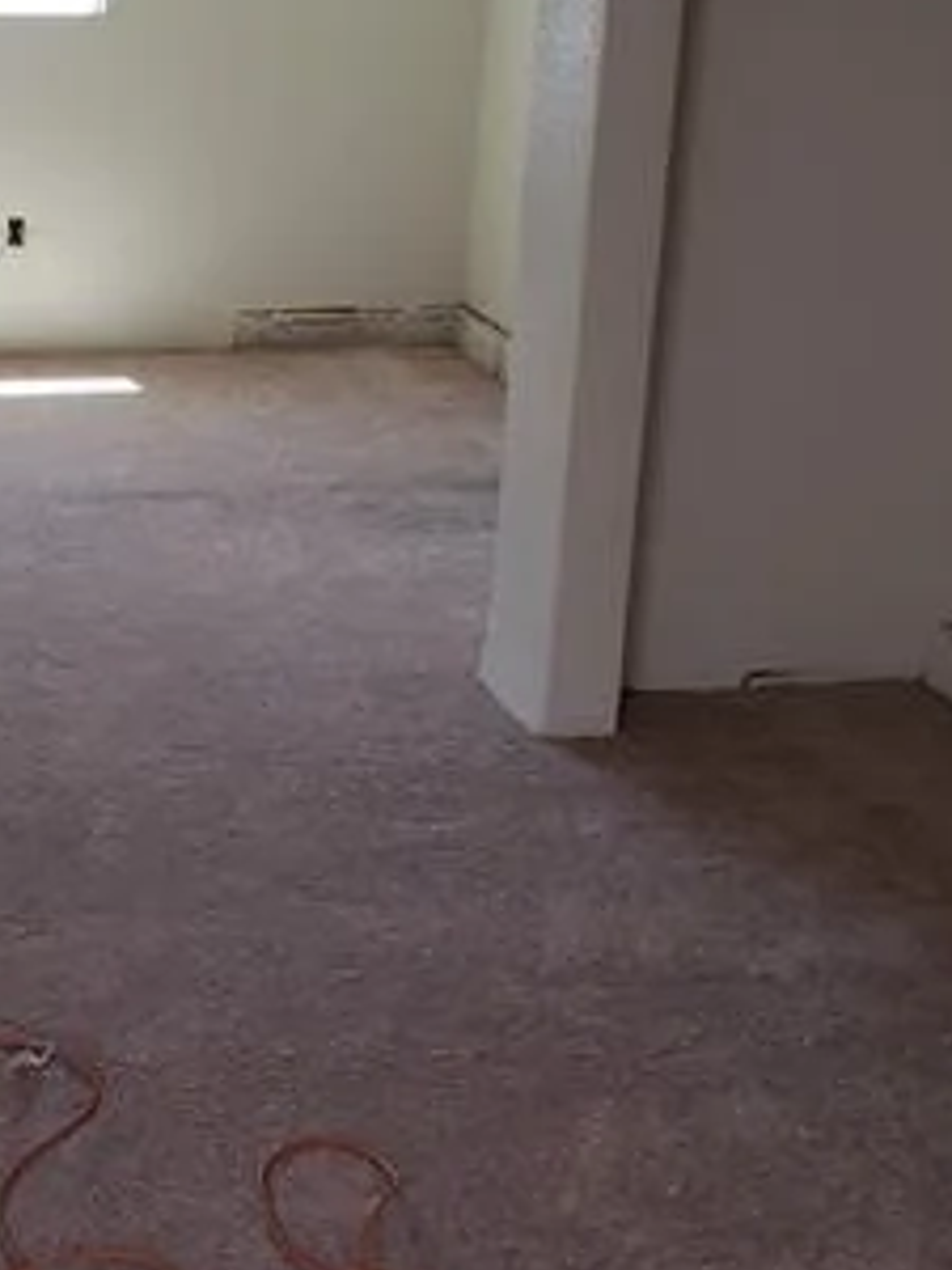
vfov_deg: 36.6
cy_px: 487
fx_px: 1907
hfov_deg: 26.9
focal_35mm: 52
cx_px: 63
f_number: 2.4
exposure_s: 1/100
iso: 200
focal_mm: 4.3
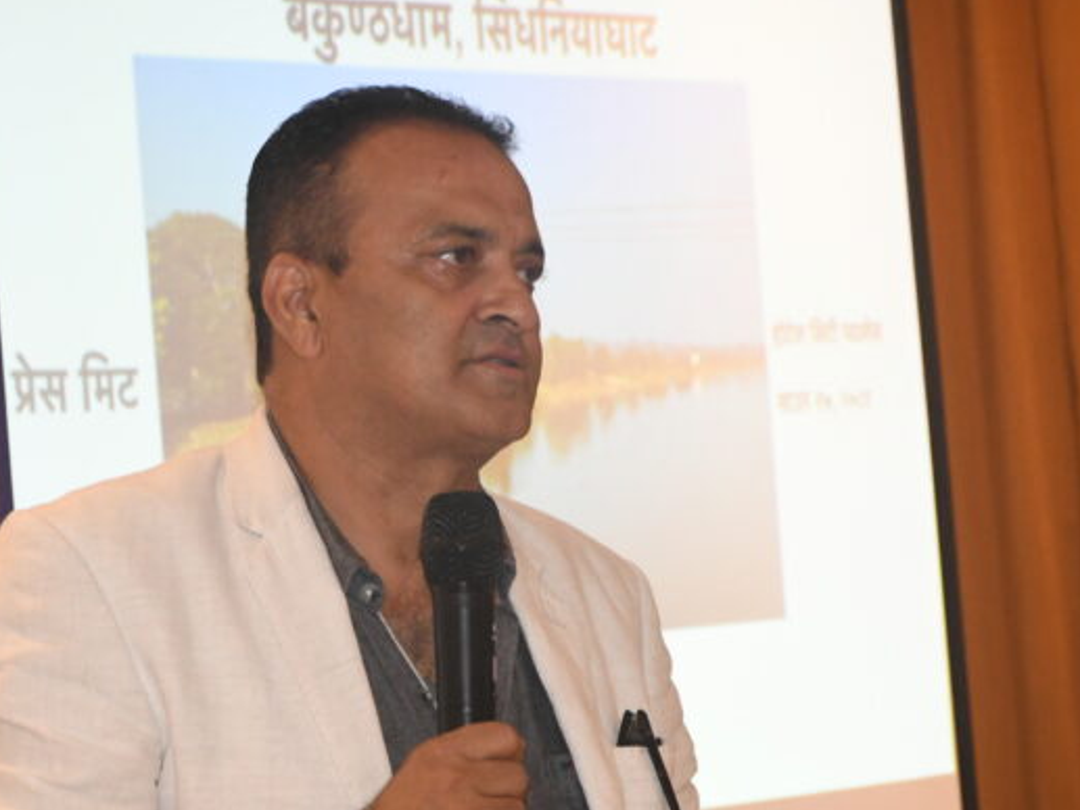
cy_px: 493
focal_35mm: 150
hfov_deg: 13.2
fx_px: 4681
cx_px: 449
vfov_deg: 9.9
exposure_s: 1/125
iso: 5000
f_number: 5
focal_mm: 70
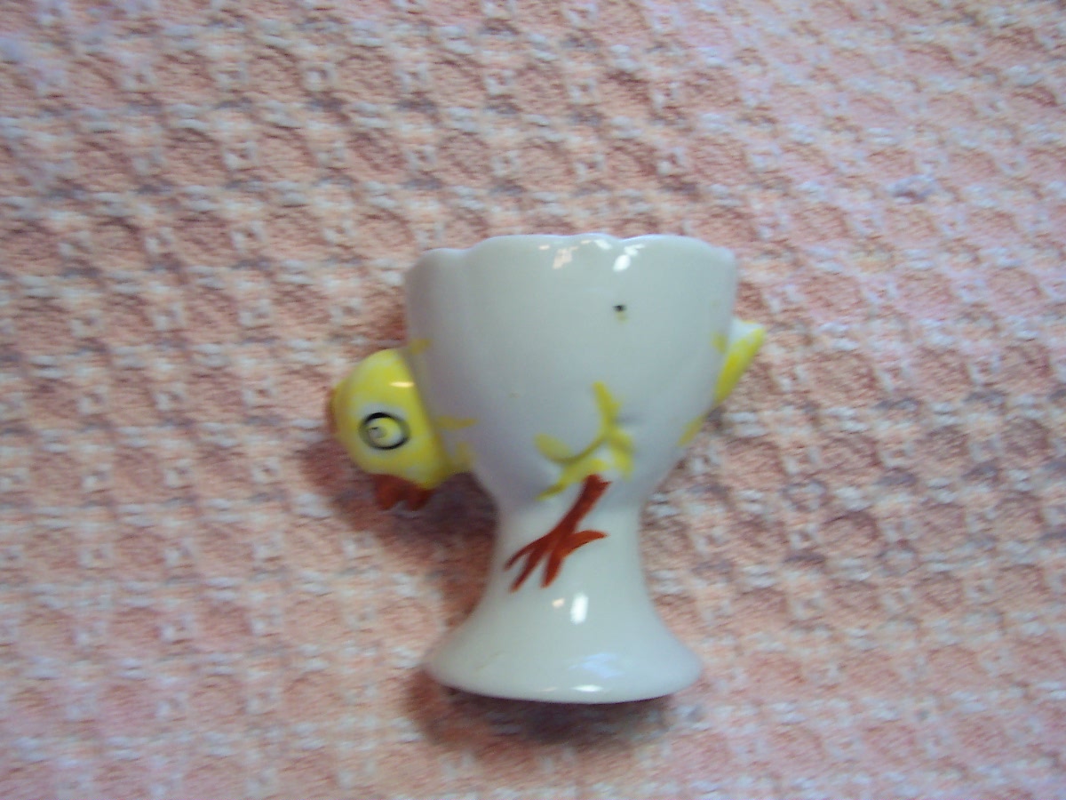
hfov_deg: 50.1
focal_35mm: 37
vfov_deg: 38.7
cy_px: 400
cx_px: 533
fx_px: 1139
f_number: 2.8
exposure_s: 1/45
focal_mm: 5.6
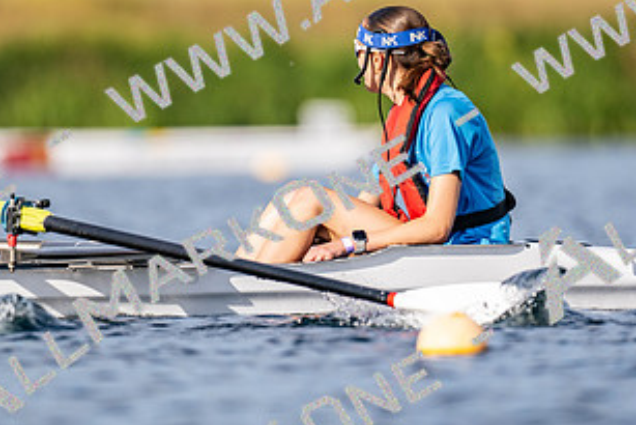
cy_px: 129
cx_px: 360
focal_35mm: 1132
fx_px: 20007
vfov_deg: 1.2
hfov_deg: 1.8
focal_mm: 600
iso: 220
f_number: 4
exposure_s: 1/2500
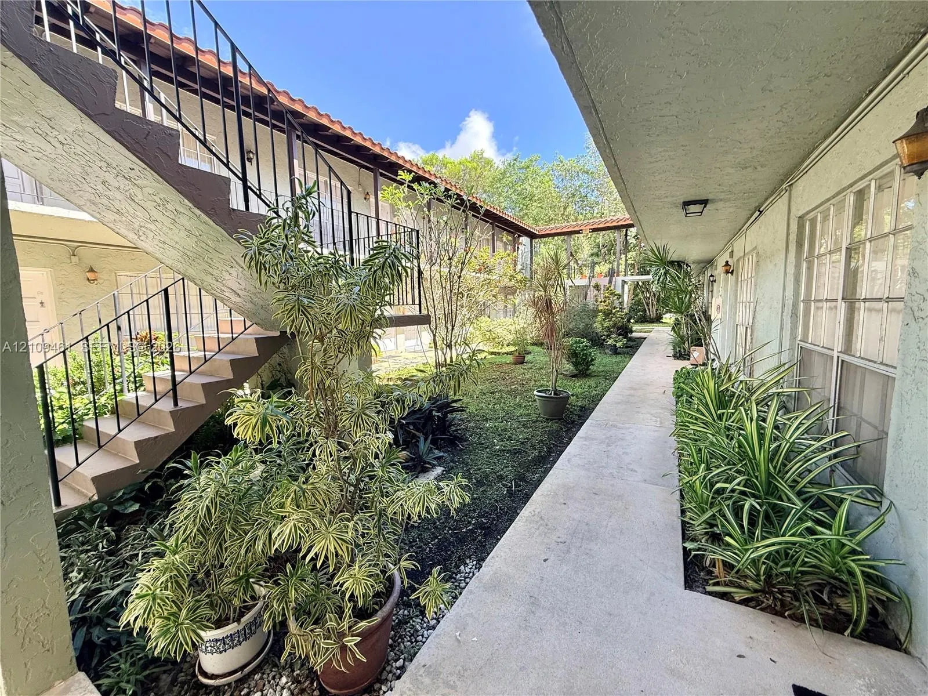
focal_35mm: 14
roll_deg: +0.9
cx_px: 464
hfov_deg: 102.1
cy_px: 348
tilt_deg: -4.8
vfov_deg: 85.7
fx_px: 375
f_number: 2.2
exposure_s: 1/237
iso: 64
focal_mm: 2.22
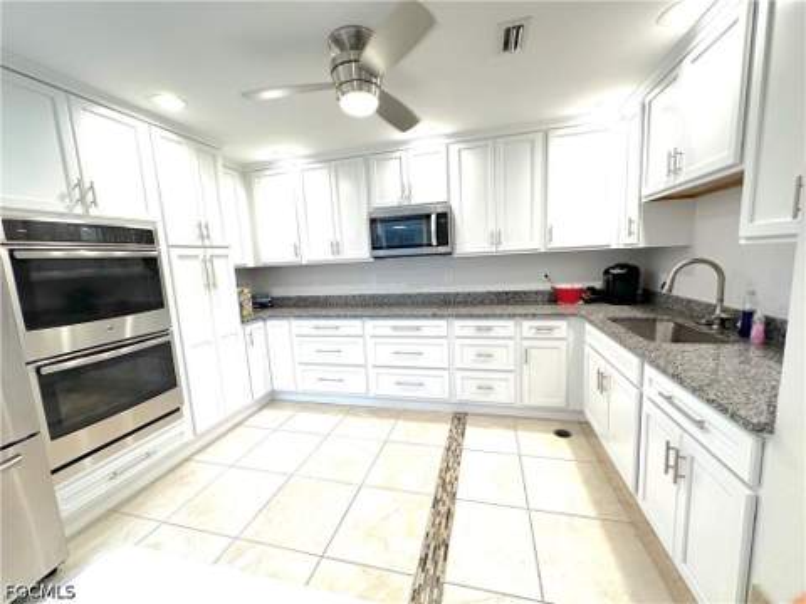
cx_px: 403
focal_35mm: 14
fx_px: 326
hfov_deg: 102.1
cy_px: 302
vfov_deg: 85.7
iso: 200
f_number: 2.2
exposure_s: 1/120
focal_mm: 2.22
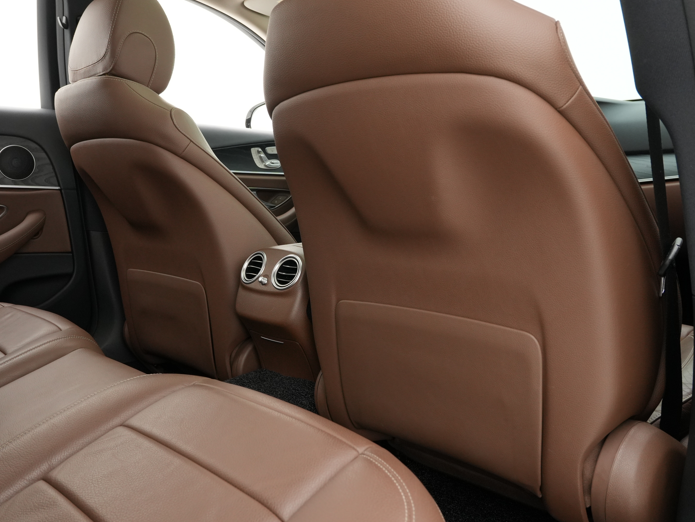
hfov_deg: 59.9
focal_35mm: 30
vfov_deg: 46.8
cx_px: 322
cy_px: 260
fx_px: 602
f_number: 6.3
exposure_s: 1/50
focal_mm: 18
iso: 1250
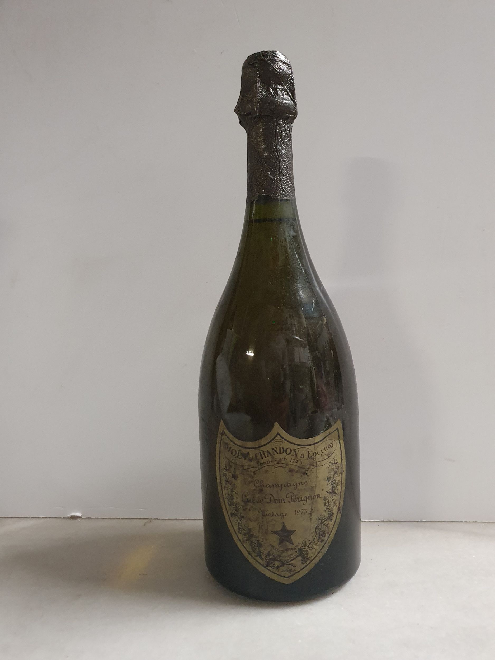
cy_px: 330
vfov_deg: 67.3
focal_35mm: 26
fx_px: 496
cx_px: 248
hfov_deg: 53.1
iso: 400
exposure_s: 1/50
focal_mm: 4.32
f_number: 1.5
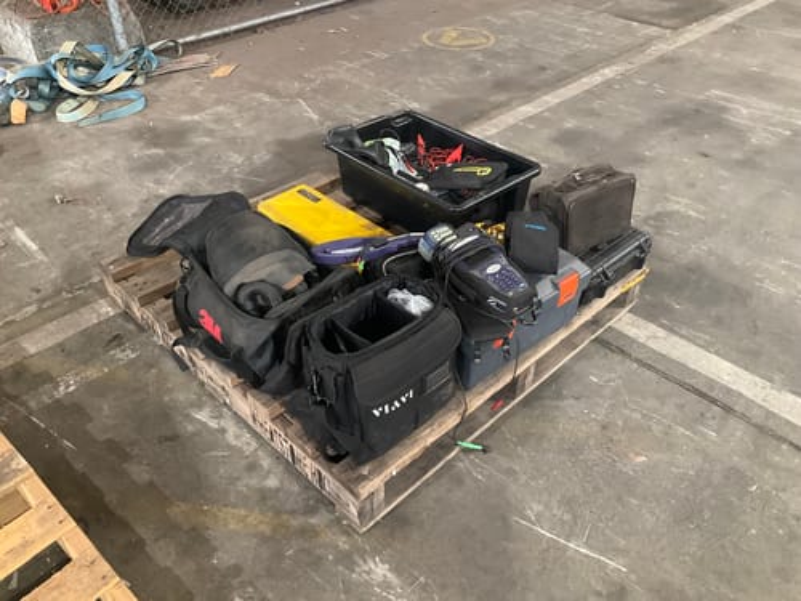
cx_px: 400
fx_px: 671
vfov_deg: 48.2
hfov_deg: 61.7
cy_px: 300
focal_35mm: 29
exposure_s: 1/25
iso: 400
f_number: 1.8
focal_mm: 3
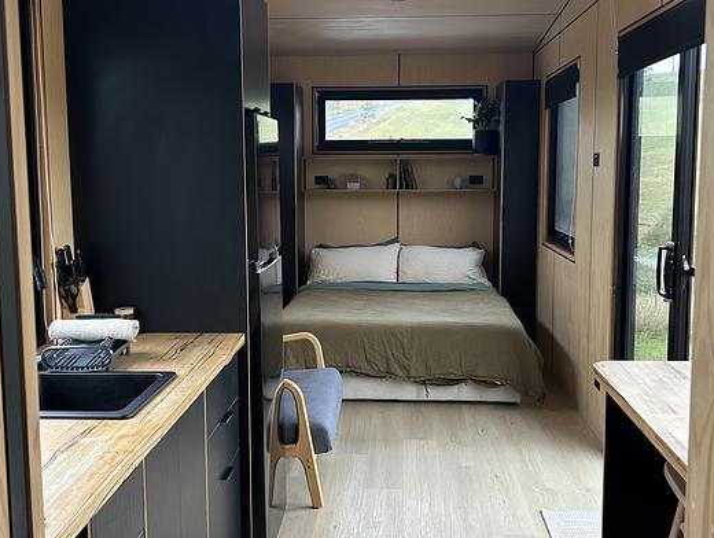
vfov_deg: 45.6
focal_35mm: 31
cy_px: 255
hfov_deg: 58.2
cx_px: 343
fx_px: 641
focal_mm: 5.7
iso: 40
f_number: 1.5
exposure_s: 1/196
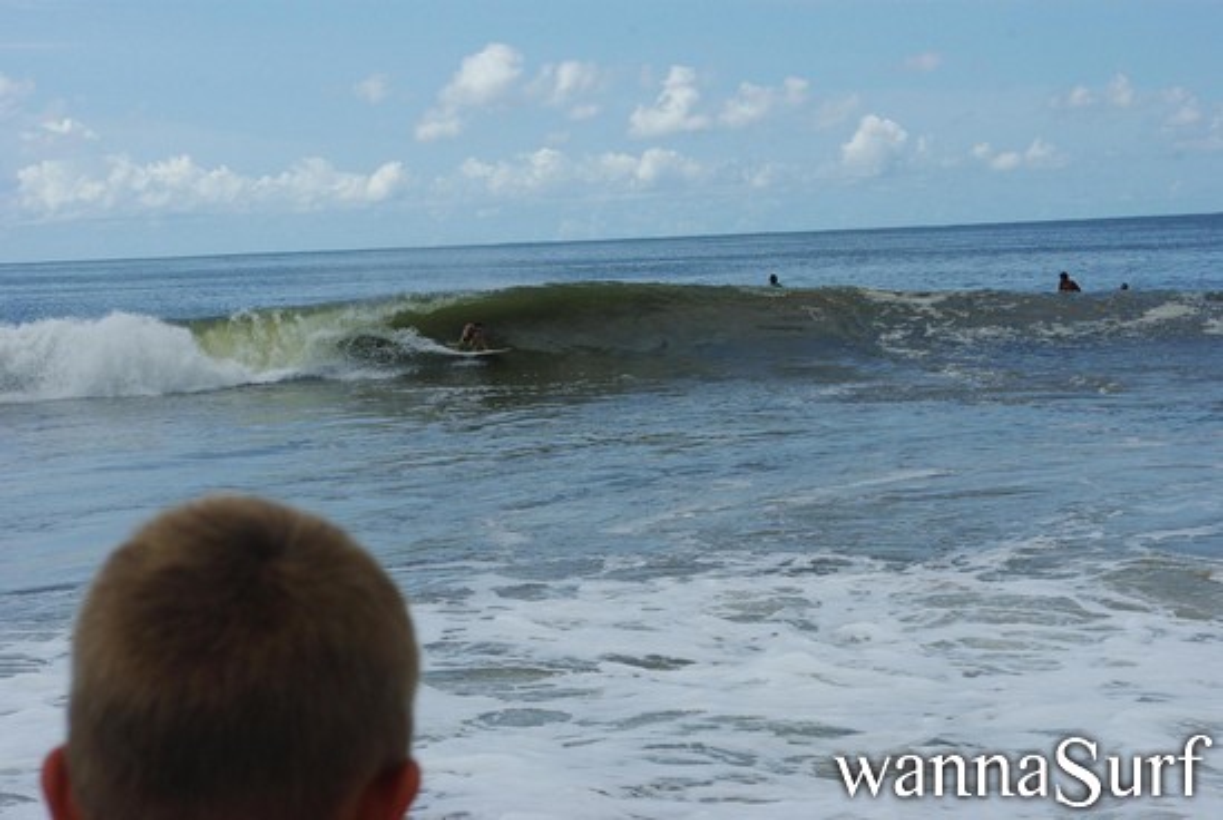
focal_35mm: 82
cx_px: 612
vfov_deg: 16.7
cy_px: 410
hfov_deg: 24.7
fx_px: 2790
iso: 200
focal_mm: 55
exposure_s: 1/350
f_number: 11
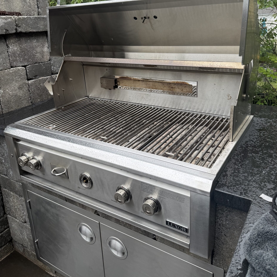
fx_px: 263
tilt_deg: -16.3
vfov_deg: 54.9
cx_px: 141
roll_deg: +2.7
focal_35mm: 29
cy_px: 101
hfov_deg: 55.6
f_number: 1.78
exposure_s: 1/1106
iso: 80
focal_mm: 6.76
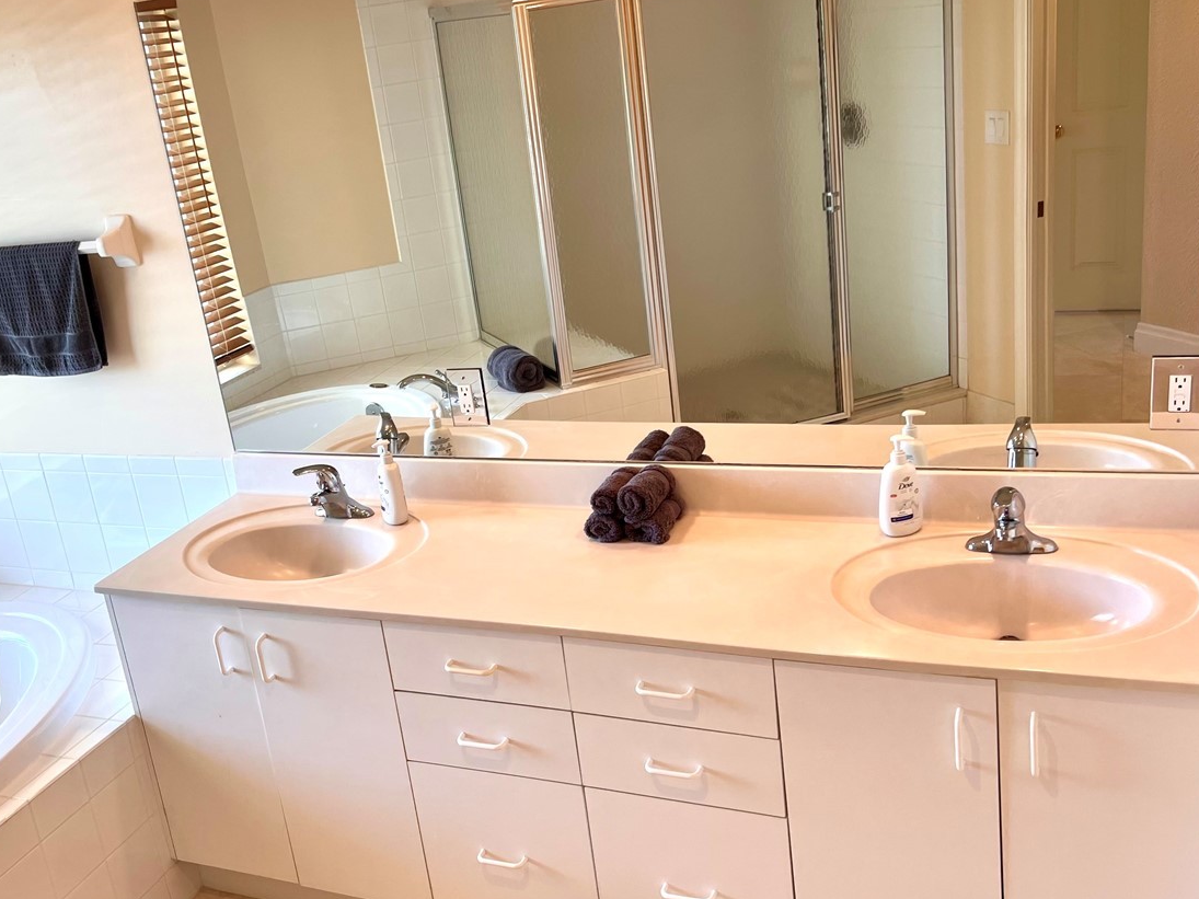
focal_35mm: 38
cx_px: 459
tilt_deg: -21.1
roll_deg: +8.3
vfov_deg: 37.7
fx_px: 1316
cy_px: 454
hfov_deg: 48.6
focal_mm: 5.7
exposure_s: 1/120
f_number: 1.5
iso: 32
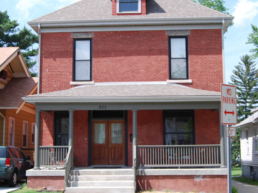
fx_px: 402
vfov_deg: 27.0
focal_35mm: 54
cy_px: 90
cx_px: 122
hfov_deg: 35.5
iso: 100
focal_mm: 26
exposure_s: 1/160
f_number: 6.3
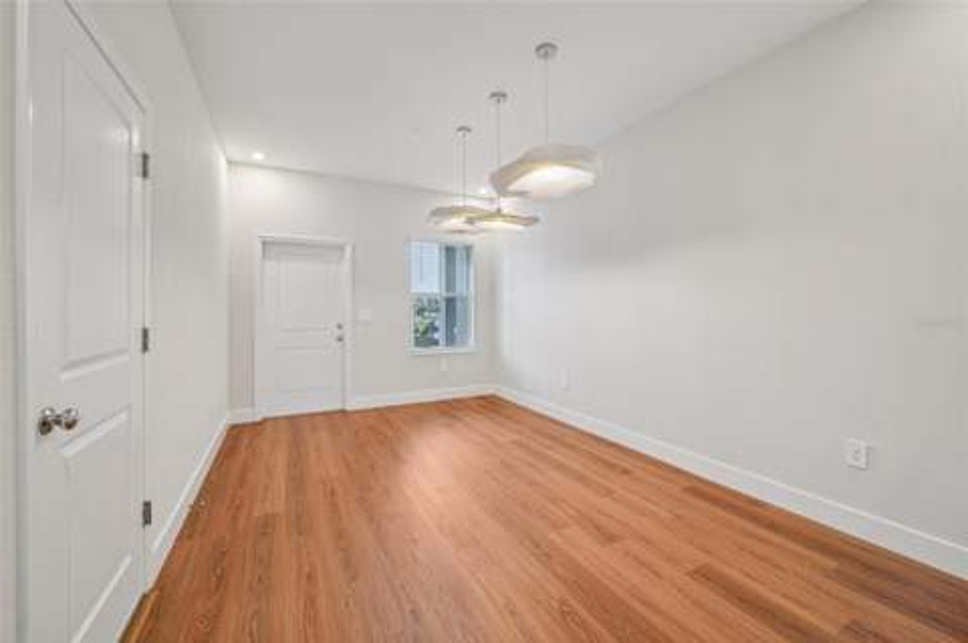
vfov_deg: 81.1
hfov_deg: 104.3
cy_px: 322
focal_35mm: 14
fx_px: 376
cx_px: 484
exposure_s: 1/10
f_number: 8
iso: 400
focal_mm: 14
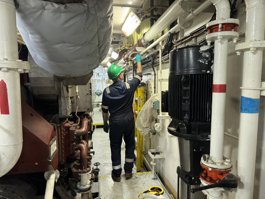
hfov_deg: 71.6
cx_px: 132
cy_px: 100
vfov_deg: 56.8
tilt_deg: -5.3
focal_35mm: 24
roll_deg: -1.1
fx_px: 184
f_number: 1.78
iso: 640
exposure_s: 1/60
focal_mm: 6.76
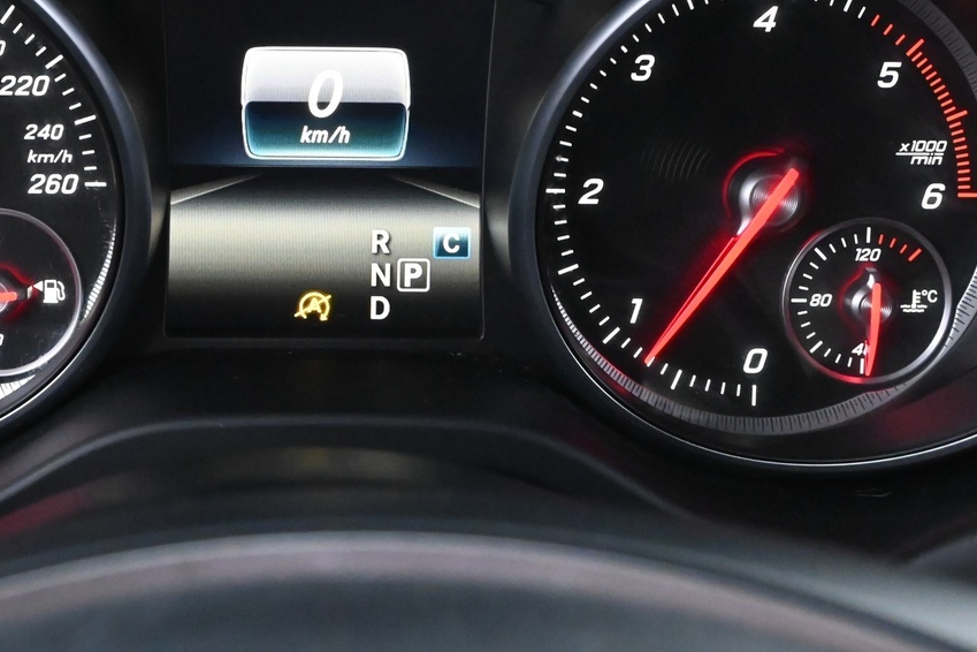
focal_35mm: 63
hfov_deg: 31.6
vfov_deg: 21.4
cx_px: 313
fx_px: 1710
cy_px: 173
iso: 6400
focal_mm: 22
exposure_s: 1/15
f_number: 5
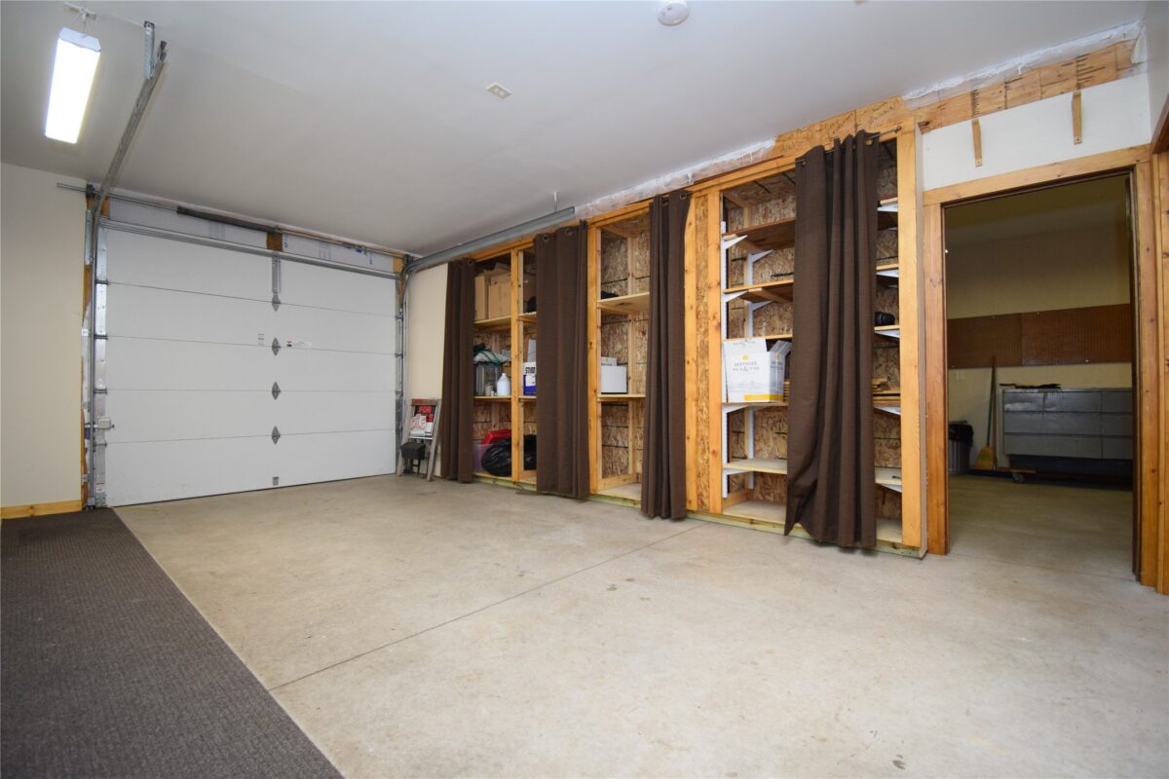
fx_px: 487
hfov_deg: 100.4
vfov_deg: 77.3
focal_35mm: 15
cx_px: 584
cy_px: 390
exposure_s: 1/60
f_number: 4.5
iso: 720
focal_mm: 10
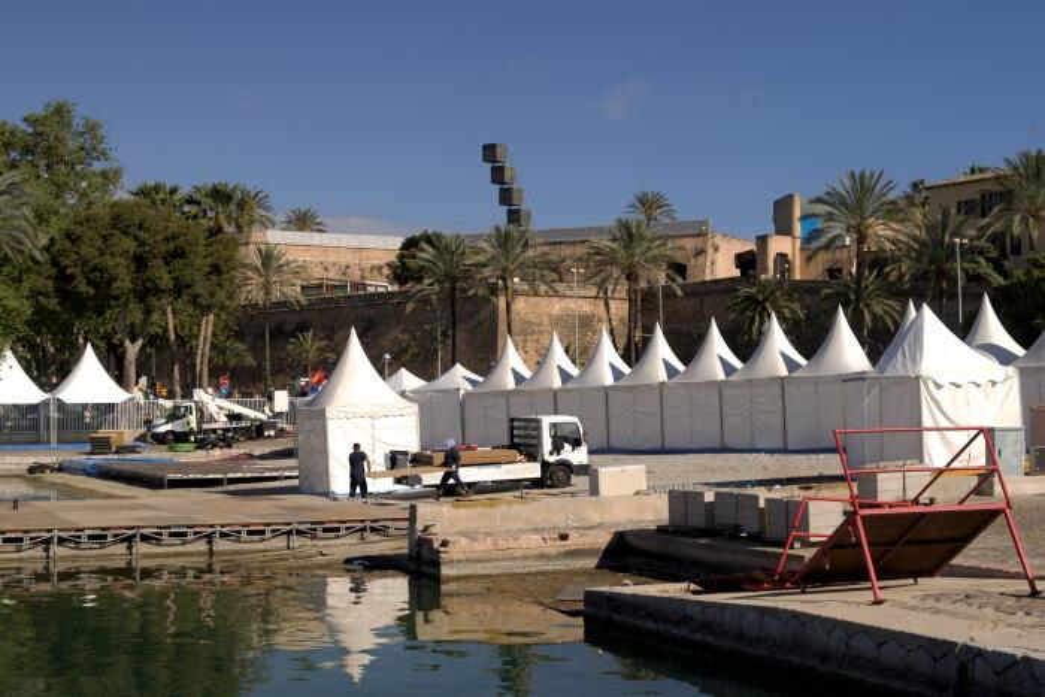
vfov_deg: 26.0
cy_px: 348
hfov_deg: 38.2
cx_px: 522
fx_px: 1510
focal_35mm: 52
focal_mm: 34.7
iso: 64
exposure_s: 1/320
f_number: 3.5
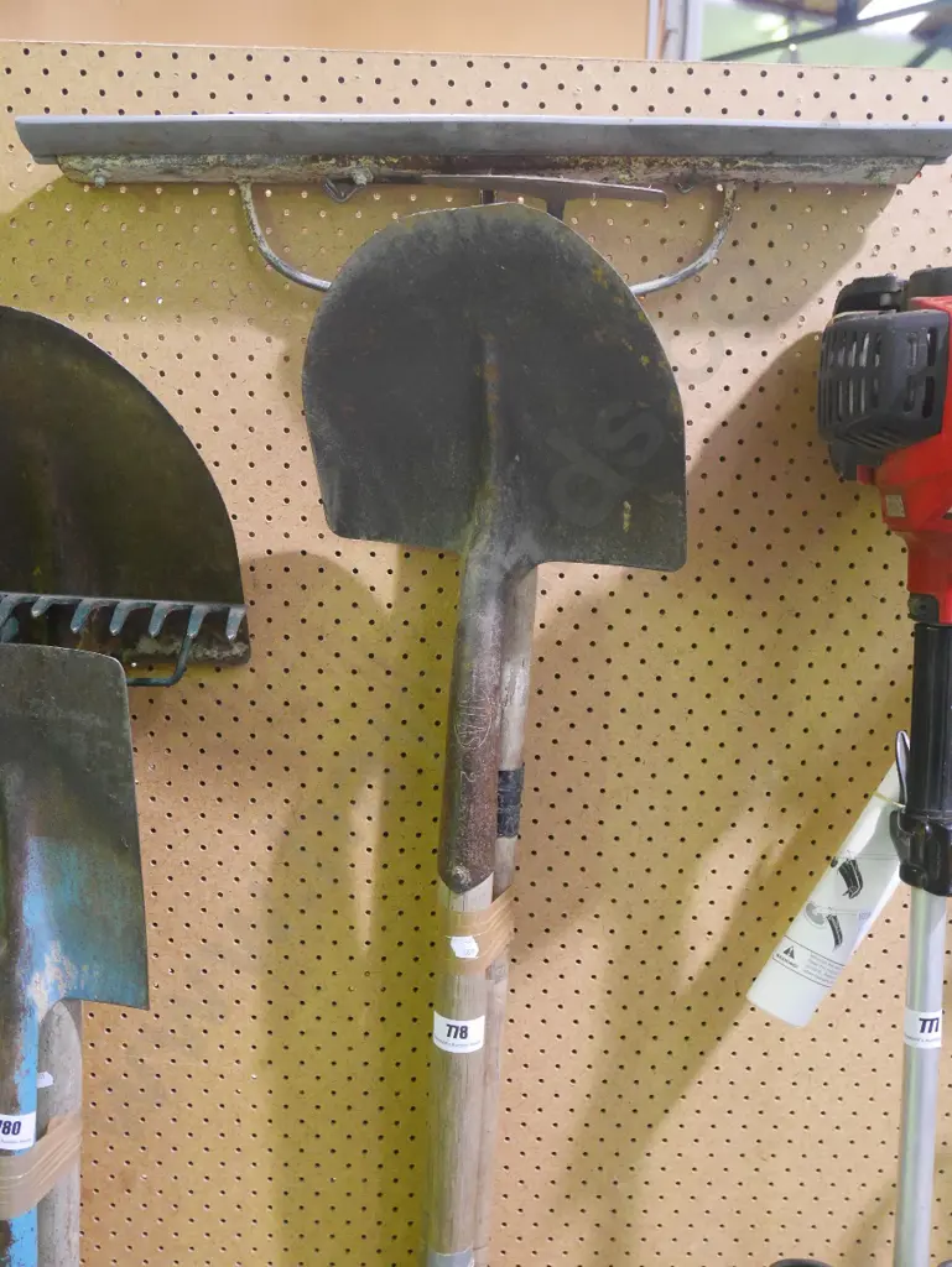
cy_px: 634
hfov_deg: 37.8
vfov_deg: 49.0
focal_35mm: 38
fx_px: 1392
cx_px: 476
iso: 3200
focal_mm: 19
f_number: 4.3
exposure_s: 1/30
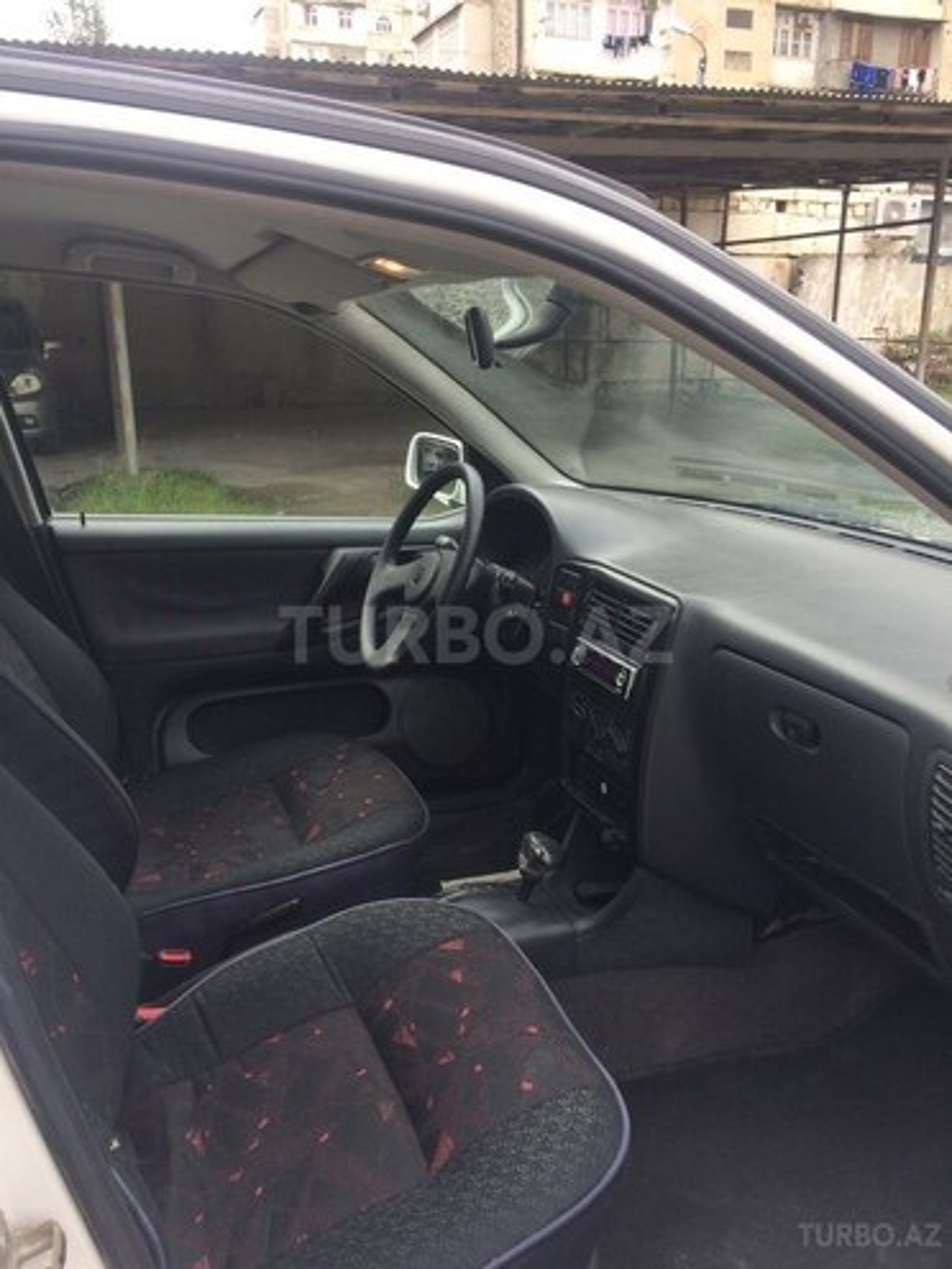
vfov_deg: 61.7
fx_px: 1063
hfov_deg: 48.2
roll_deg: +2.3
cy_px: 634
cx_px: 476
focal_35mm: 29
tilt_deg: -16.5
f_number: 2.2
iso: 32
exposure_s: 1/159
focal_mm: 4.15
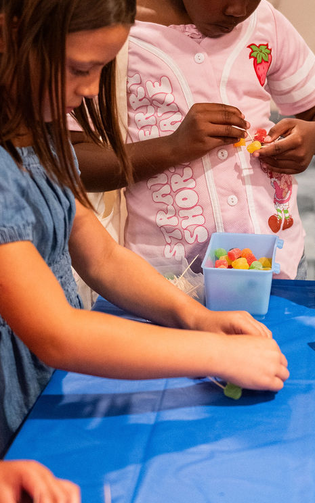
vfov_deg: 25.8
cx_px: 244
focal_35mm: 80
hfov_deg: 16.2
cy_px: 243
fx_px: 1099
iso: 1600
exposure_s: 1/100
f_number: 2.8
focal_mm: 38
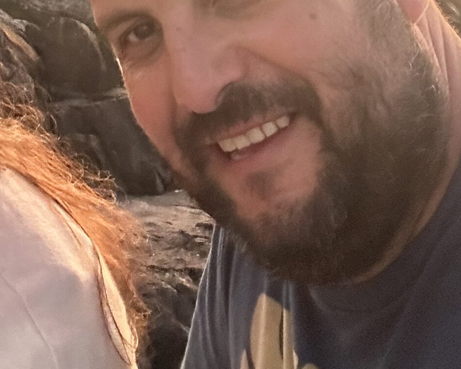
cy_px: -189
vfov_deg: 17.2
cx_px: 19
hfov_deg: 23.0
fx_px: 1092
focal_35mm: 80
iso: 250
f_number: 1.9
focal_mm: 2.69
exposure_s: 1/34
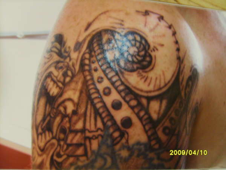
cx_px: 113
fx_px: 229
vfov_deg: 40.7
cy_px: 85
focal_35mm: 35
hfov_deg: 52.6
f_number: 2.8
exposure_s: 1/4
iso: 140
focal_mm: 5.8
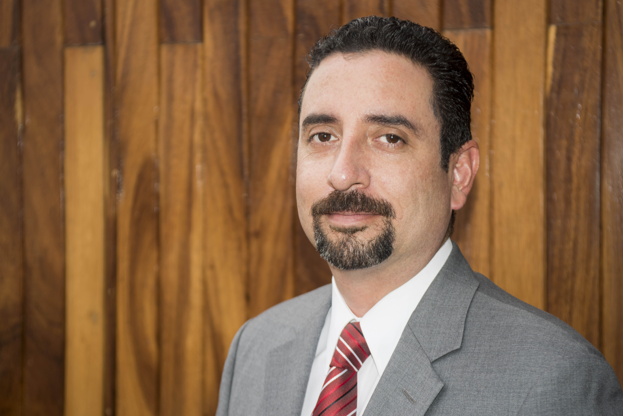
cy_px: 208
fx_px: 1350
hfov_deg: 26.0
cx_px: 312
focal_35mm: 78
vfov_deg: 17.5
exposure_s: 1/100
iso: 100
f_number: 5.6
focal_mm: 78
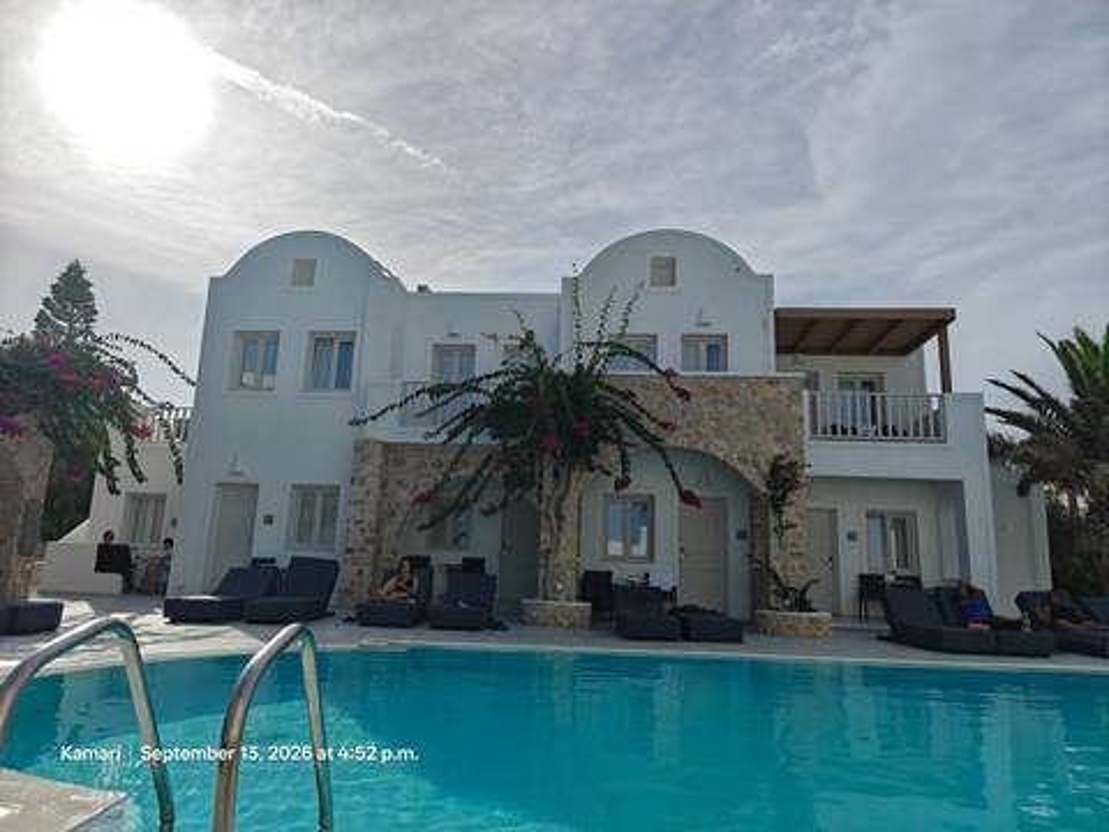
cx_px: 554
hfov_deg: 73.9
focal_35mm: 23
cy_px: 416
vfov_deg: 58.9
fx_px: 737
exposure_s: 1/3094
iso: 50
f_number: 1.6
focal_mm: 6.06
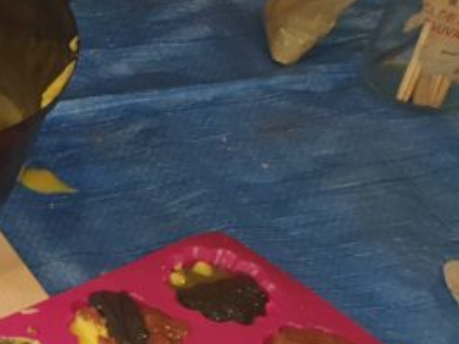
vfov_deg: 14.3
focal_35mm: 102
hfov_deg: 15.7
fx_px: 1353
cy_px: 328
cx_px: -431
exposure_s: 1/50
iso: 125
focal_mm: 4.32
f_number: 2.4
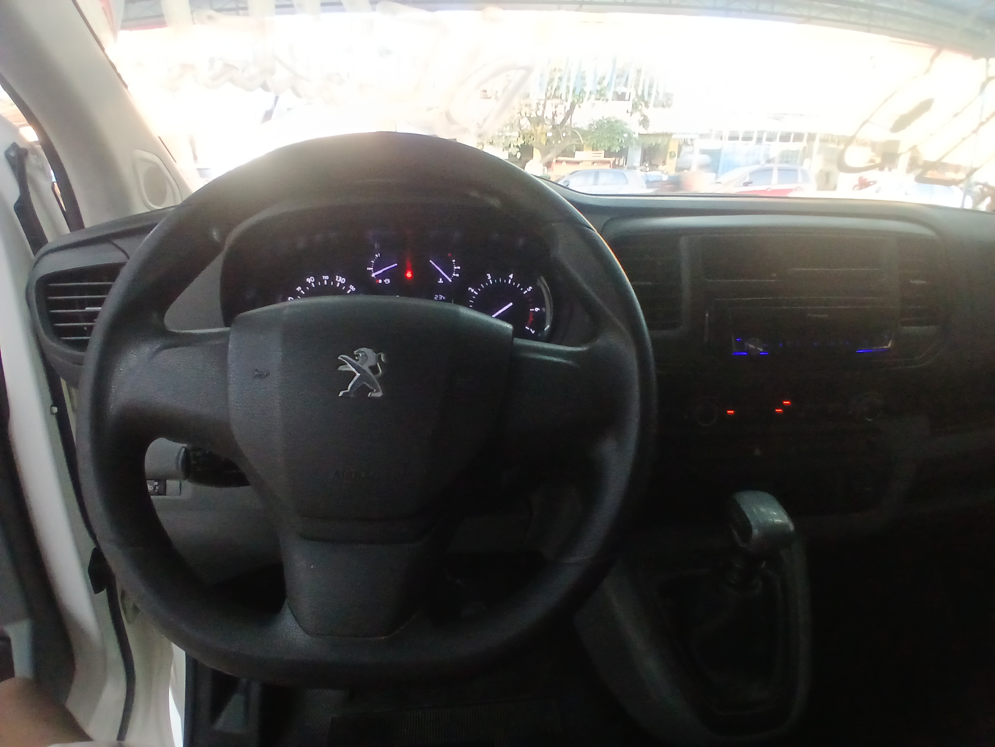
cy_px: 374
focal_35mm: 17
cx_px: 498
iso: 250
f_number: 2.2
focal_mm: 1.4
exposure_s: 1/30
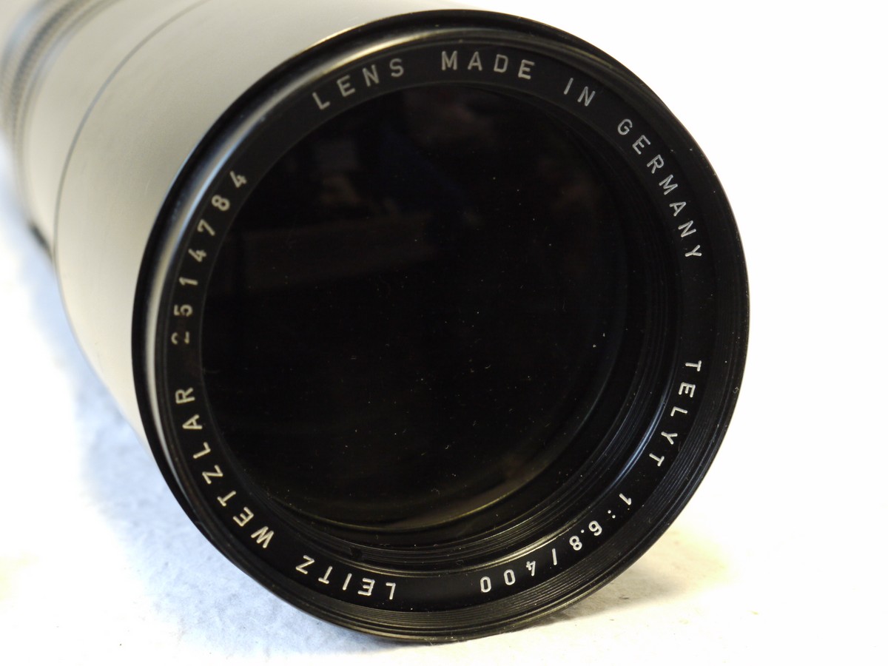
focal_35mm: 82
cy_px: 333
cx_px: 444
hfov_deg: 23.8
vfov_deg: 18.0
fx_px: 2104
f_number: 8
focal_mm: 41
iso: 800
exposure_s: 1/13
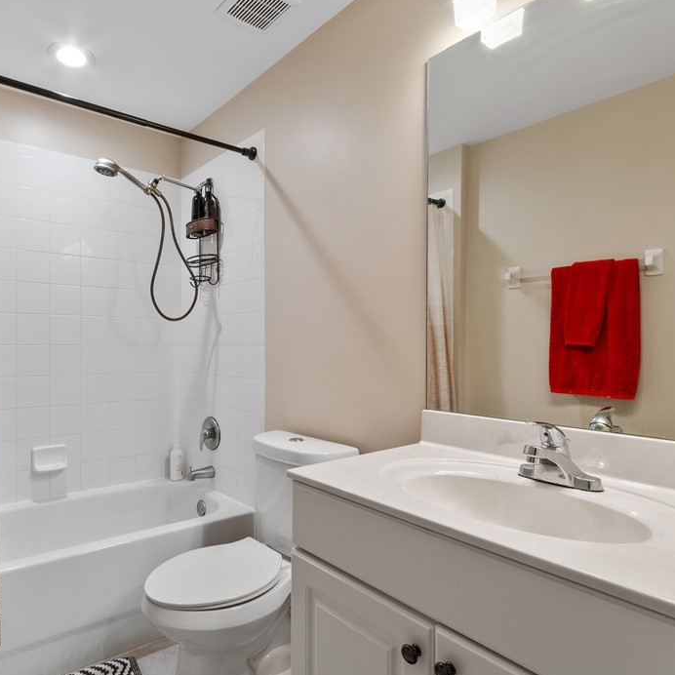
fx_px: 441
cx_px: 220
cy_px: 332
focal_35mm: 20
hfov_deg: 72.4
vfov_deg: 74.8
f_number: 10
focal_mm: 10
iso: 200
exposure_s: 1/2.5
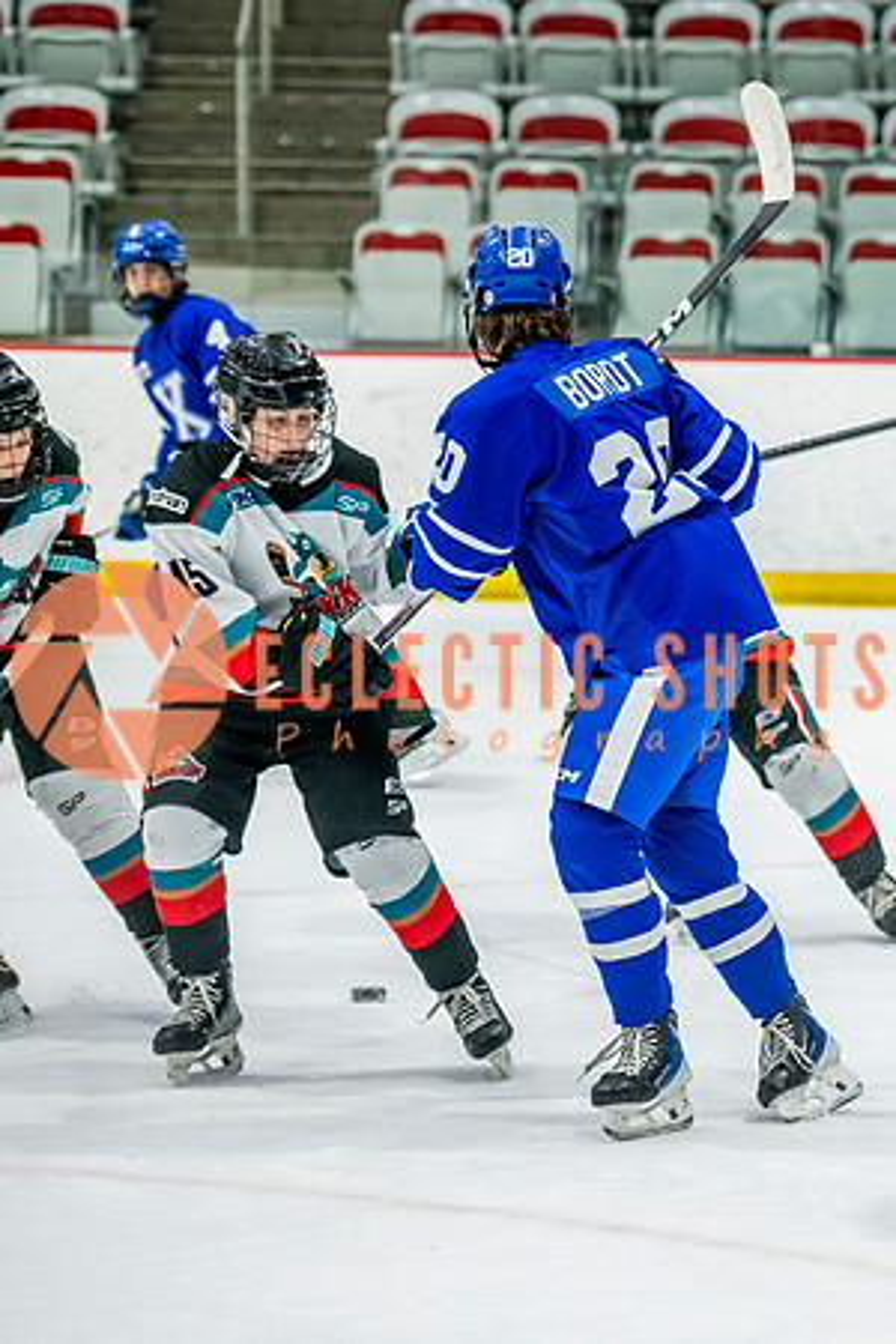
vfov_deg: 11.0
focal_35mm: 187
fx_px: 6963
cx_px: 1277
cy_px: 750
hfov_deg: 7.3
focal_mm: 98
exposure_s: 1/1000
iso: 1600
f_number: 3.2
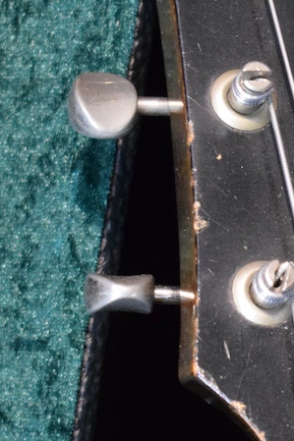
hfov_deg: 5.0
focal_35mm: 276
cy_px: 310
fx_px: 3379
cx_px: 387
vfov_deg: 7.5
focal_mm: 55
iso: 3200
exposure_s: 1/15
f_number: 5.6
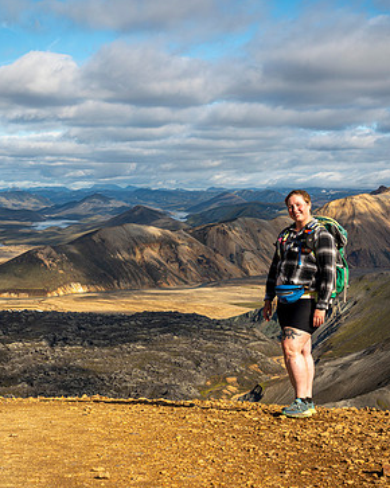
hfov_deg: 25.4
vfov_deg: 31.5
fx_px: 866
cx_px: 183
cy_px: 256
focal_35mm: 60
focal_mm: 40
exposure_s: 1/250
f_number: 9
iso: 200
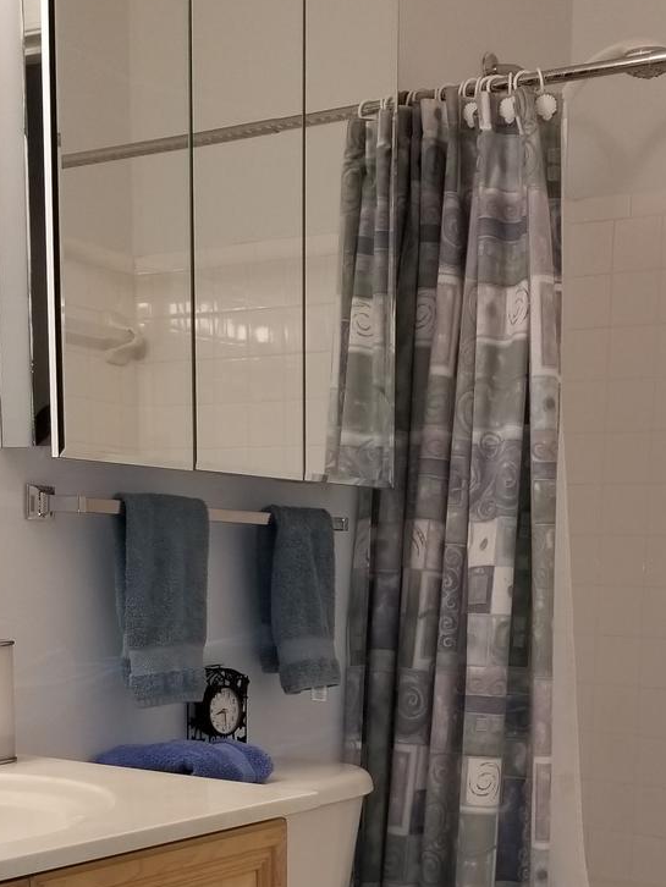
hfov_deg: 26.5
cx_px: 418
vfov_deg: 33.1
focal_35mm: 55
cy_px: 803
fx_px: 1410
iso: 100
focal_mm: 4.25
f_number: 1.7
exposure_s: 1/60
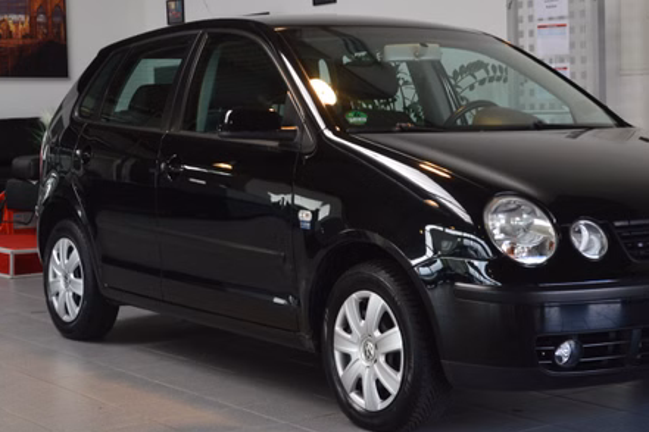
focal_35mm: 74
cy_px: 219
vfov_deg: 18.4
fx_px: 1334
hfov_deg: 27.2
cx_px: 431
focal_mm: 34
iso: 400
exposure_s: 1/80
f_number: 8
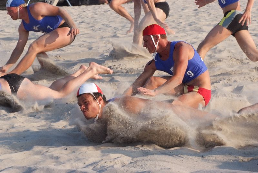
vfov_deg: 9.2
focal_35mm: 150
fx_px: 1076
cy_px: 86
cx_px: 129
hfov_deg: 13.7
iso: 500
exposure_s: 1/450
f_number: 11
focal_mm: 100
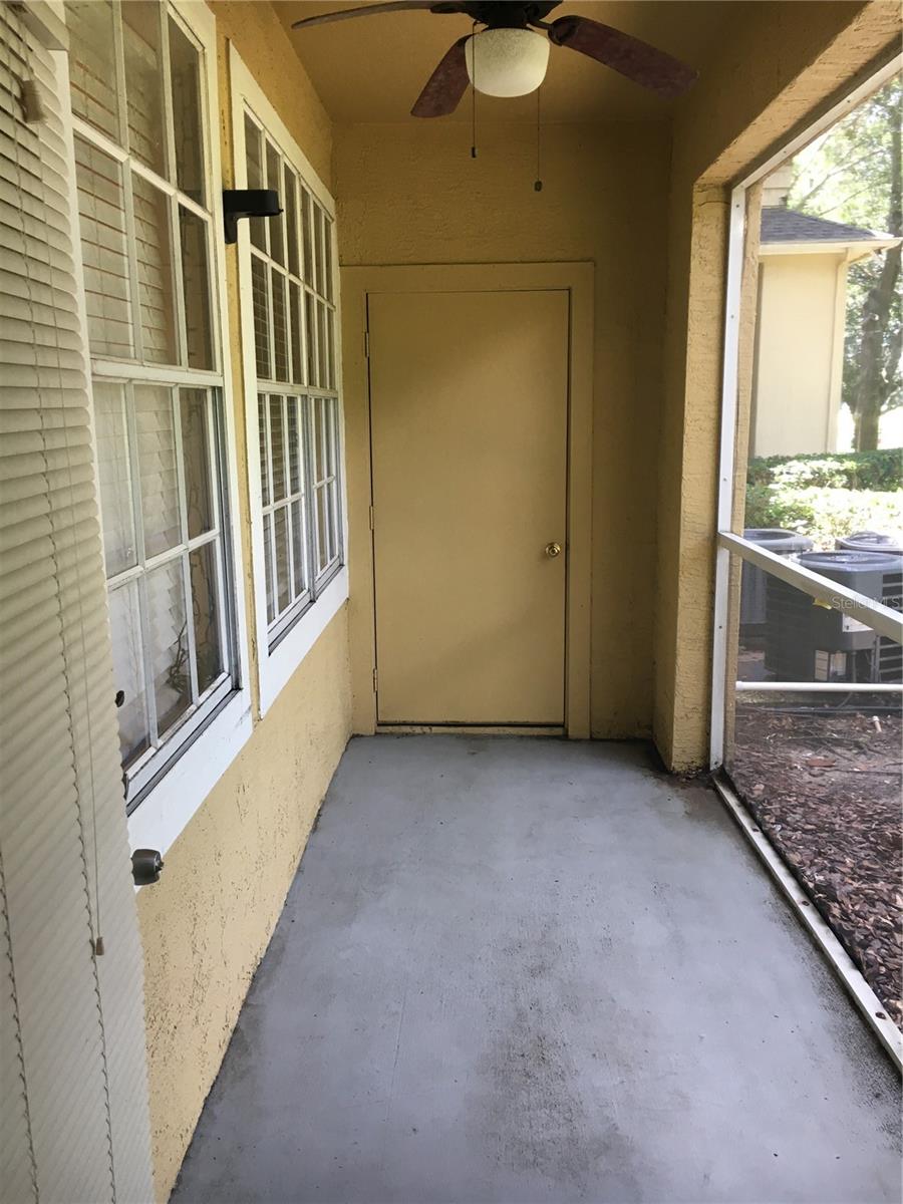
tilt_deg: -8.8
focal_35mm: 29
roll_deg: +0.2
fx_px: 1009
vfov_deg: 61.7
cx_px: 452
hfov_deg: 48.2
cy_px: 602
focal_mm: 4.15
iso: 25
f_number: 2.2
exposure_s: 1/30
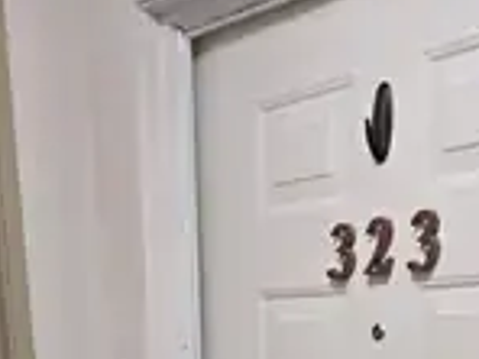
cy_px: 608
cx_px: 275
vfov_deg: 19.1
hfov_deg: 31.1
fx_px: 858
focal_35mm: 62
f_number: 1.8
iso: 320
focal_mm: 5.4
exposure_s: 1/120
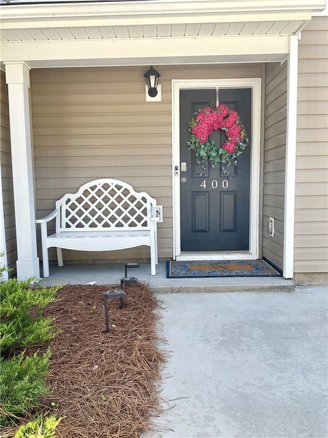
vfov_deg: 61.7
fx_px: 366
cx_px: 164
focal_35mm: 29
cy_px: 219
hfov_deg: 48.2
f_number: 1.8
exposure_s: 1/442
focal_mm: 3
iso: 16
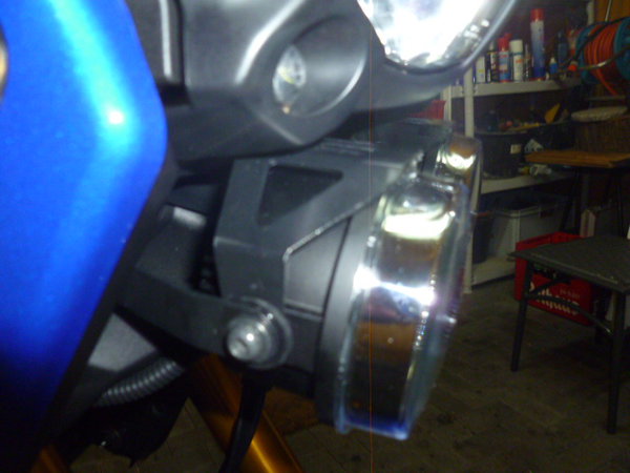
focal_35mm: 28
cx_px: 315
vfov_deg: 49.7
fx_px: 510
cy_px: 236
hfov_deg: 63.4
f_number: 3.3
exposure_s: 1/30
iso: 400
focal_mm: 5
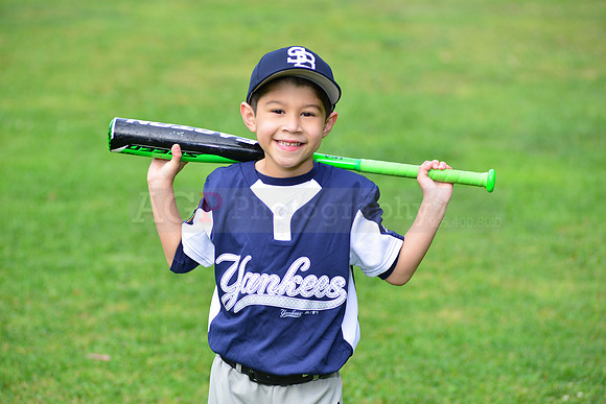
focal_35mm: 145
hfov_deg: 14.2
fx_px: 2441
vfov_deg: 9.5
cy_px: 202
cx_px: 303
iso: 320
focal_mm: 145
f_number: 5.6
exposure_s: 1/200
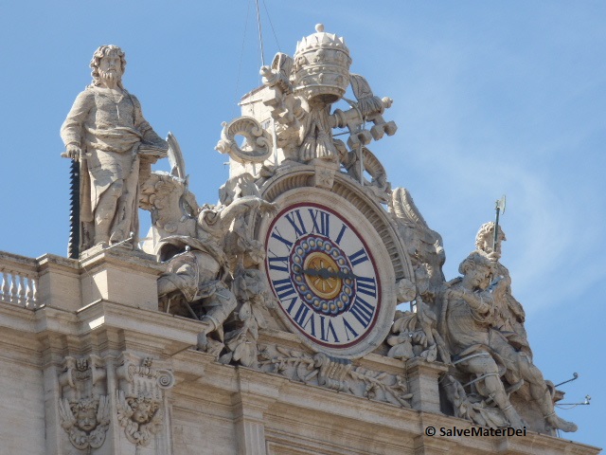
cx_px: 303
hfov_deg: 6.0
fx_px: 5777
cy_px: 228
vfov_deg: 4.5
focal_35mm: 330
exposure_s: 1/400
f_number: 5.5
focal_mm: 53.77
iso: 100
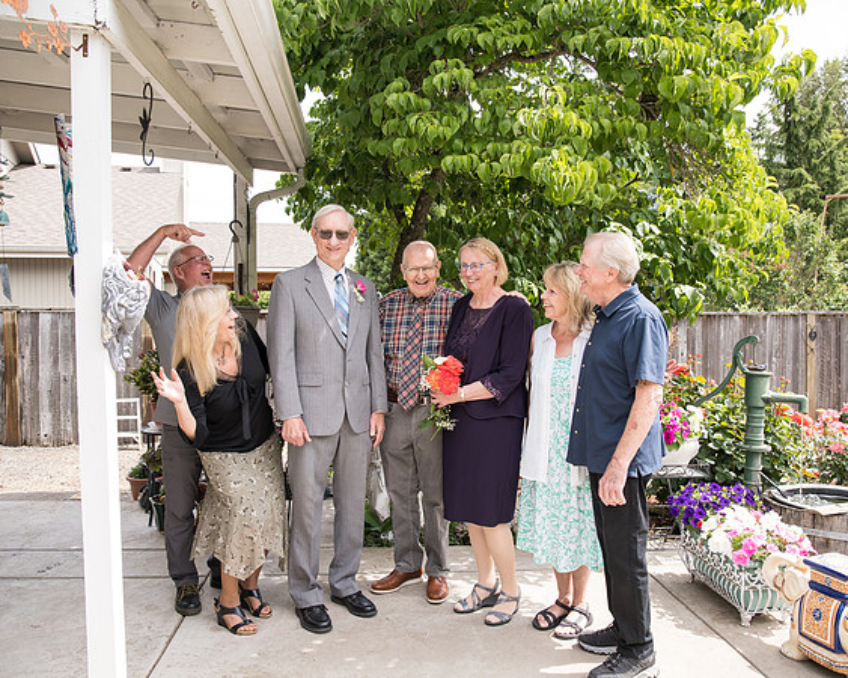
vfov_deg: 53.1
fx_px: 678
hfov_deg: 64.0
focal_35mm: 27
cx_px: 424
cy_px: 339
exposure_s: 1/500
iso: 400
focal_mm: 24
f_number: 5
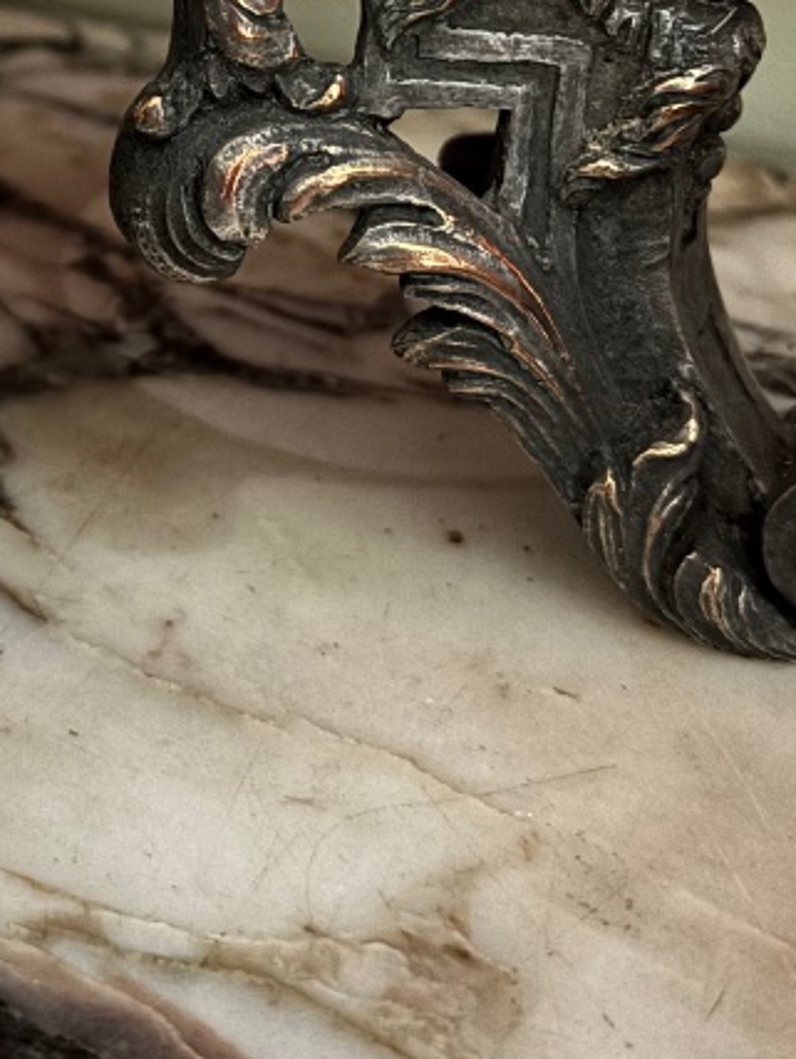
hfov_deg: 19.6
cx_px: 10
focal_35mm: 73
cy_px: 40
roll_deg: +0.2
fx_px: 2235
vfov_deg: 25.5
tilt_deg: -25.1
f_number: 1.6
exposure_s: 1/10
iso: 640
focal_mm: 5.96
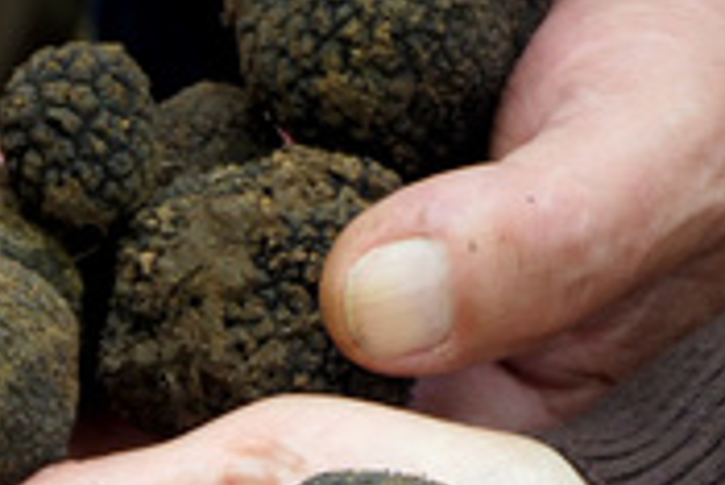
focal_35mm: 364
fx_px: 7336
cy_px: 661
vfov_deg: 3.8
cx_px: 17
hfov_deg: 5.6
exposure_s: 1/125
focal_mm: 32.4
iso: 200
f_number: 4.1
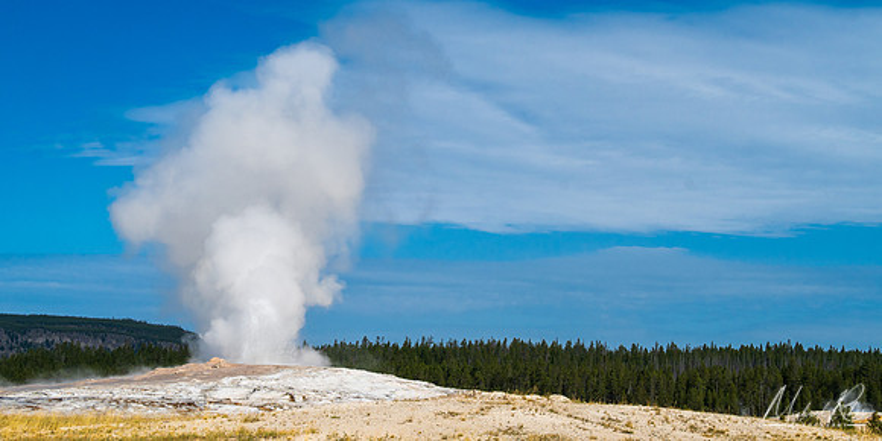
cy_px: 147
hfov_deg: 27.0
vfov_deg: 13.7
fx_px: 1837
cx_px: 441
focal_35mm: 81
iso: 100
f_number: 10
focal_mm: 50
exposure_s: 1/640
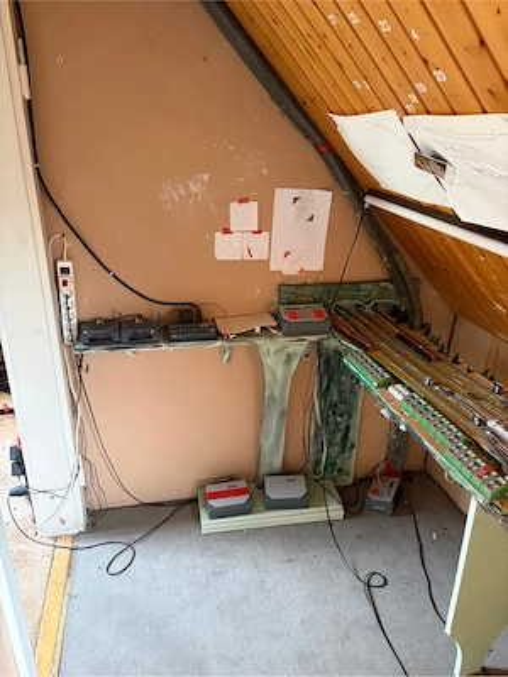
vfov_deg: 67.3
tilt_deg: -23.6
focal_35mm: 26
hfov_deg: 53.1
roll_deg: -0.8
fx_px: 509
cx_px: 254
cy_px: 338
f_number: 1.6
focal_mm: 5.96
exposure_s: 1/60
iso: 400
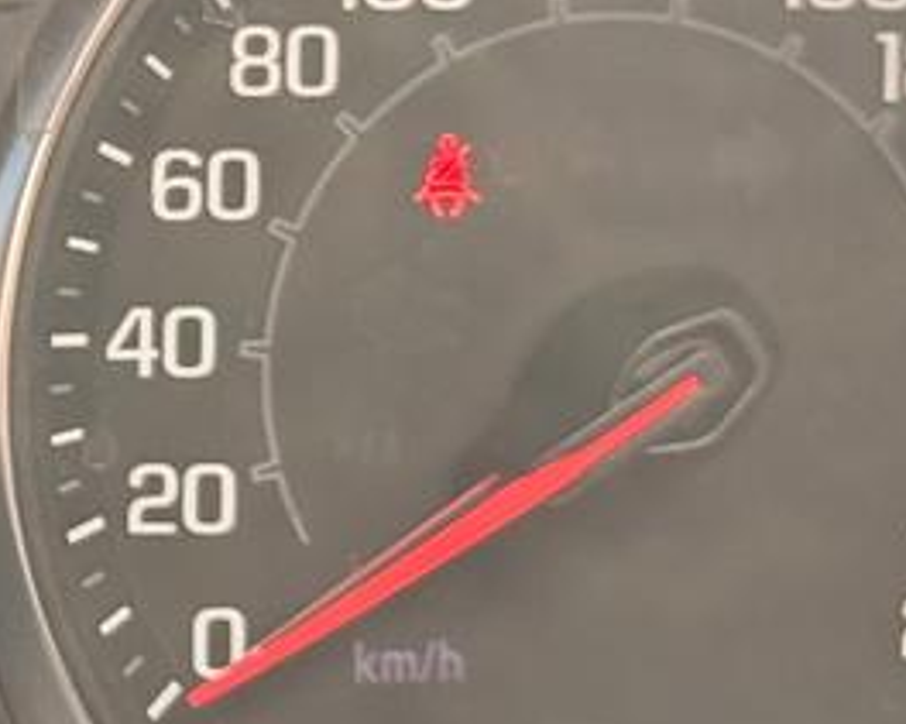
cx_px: -978
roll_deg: -2.2
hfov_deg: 8.1
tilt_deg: -14.6
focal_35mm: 227
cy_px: 24
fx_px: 6085
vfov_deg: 6.8
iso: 80
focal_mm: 6.76
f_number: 1.78
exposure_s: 1/300
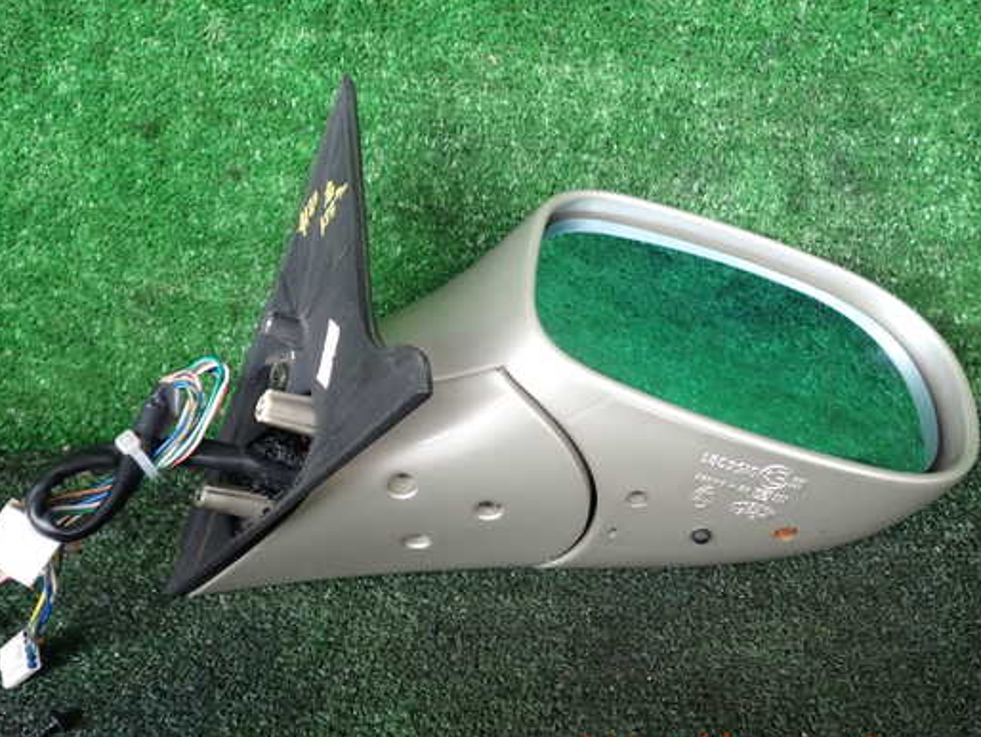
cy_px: 349
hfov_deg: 52.5
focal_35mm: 35
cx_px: 441
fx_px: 992
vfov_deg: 40.7
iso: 160
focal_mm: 5.4
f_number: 2.3
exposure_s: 1/60
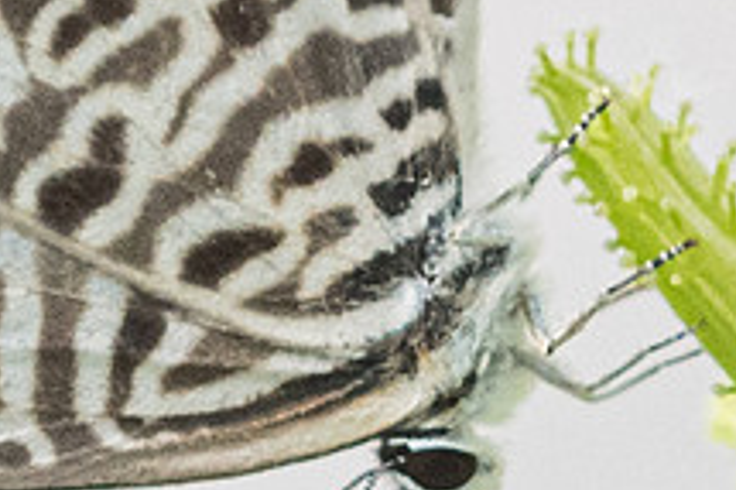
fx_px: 39365
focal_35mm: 1927
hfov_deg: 1.1
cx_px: -12
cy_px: 17
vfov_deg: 0.7
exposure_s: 1/1000
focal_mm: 150
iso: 800
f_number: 7.1
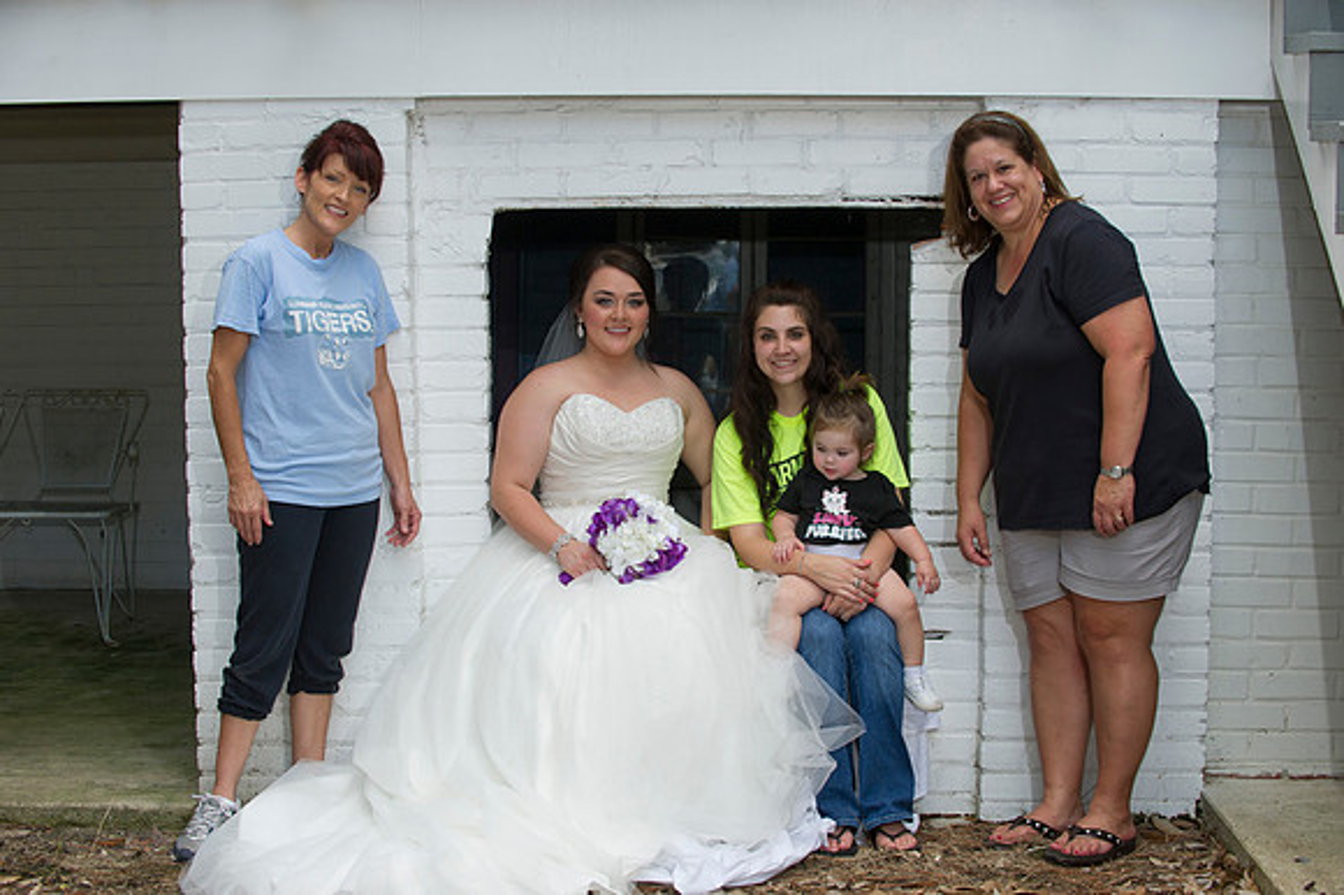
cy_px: 448
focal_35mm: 75
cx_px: 672
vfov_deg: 18.2
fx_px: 2798
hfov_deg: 27.0
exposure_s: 1/125
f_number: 5.6
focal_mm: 75
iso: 320
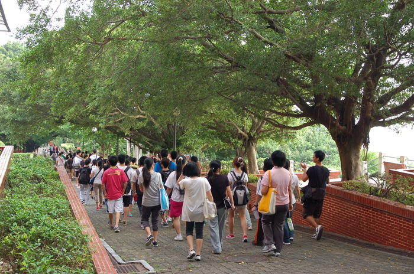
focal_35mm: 48
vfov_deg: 28.0
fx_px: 551
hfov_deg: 41.2
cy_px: 137
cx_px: 207
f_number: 4.5
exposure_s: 1/80
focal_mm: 32
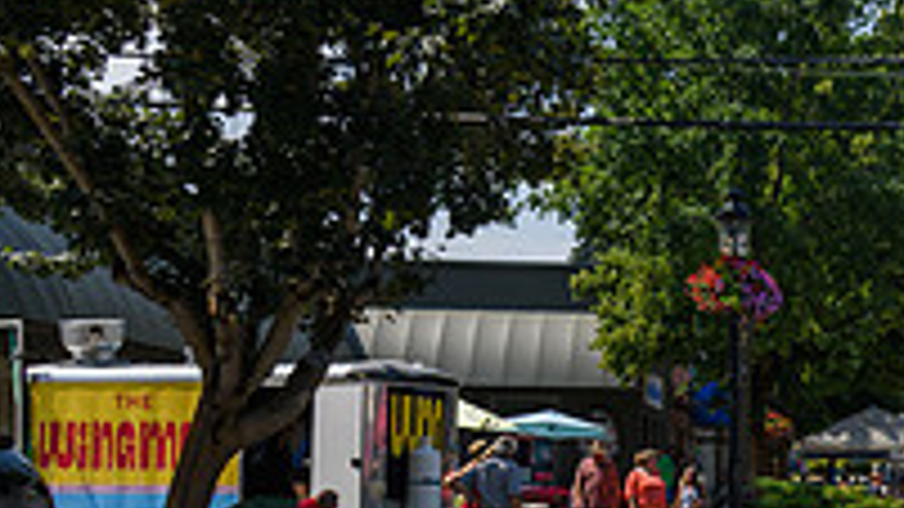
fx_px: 1750
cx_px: 1075
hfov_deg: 26.0
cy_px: 402
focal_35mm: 73
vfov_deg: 16.4
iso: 64
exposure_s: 1/250
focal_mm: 24
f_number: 8
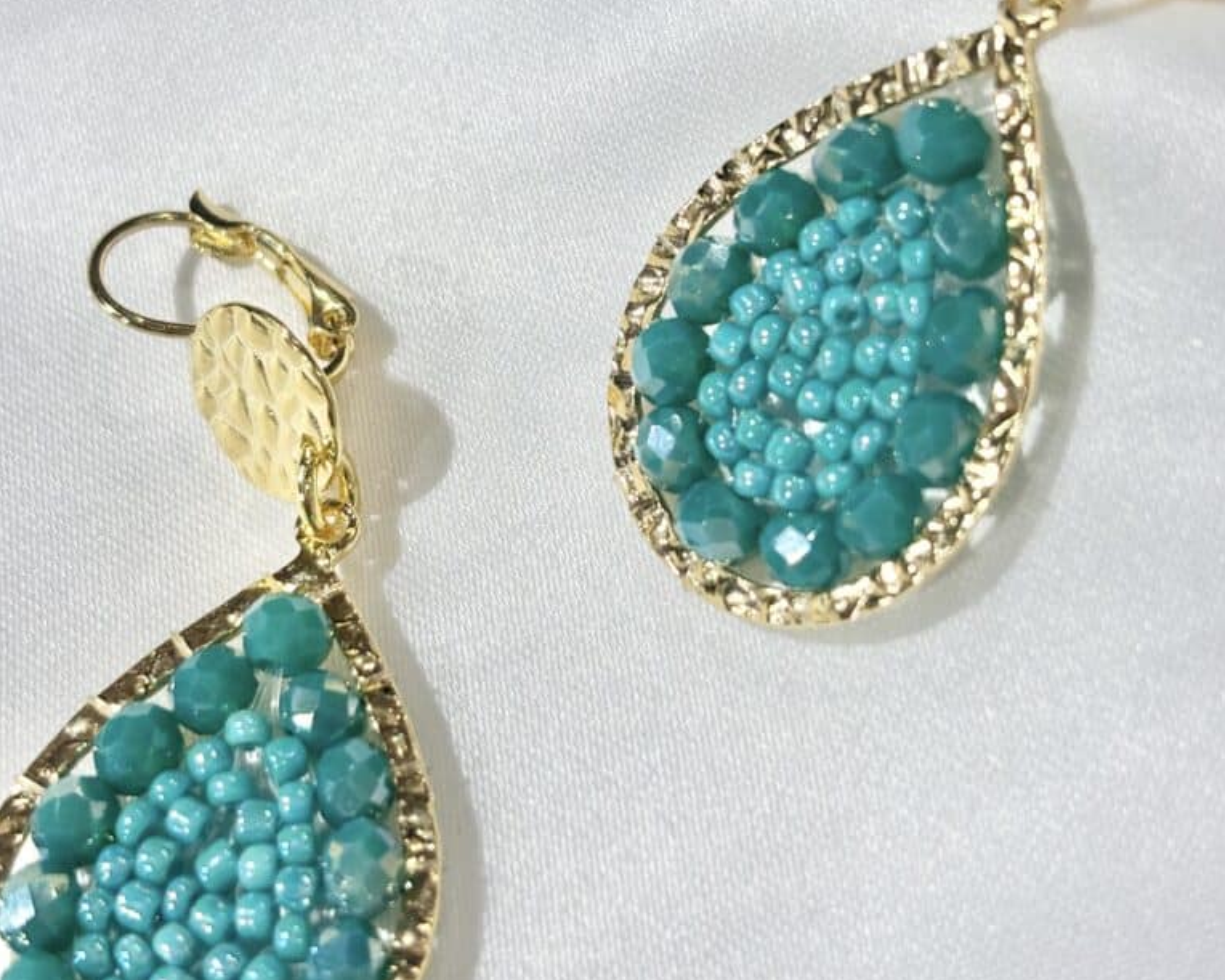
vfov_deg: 22.4
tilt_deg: -58.6
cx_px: 612
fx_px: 2465
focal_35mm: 68
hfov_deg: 27.9
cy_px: 374
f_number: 1.6
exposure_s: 1/274
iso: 32
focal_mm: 5.96
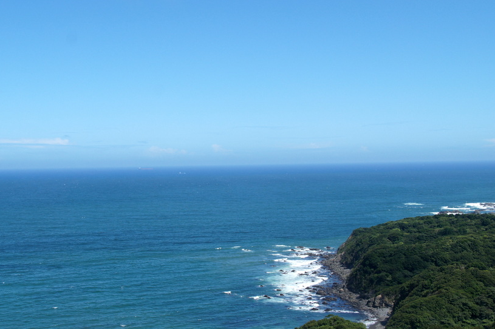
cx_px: 240
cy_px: 179
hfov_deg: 37.5
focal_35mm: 53
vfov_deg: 25.5
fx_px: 728
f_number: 8
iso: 200
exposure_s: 1/500
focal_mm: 32
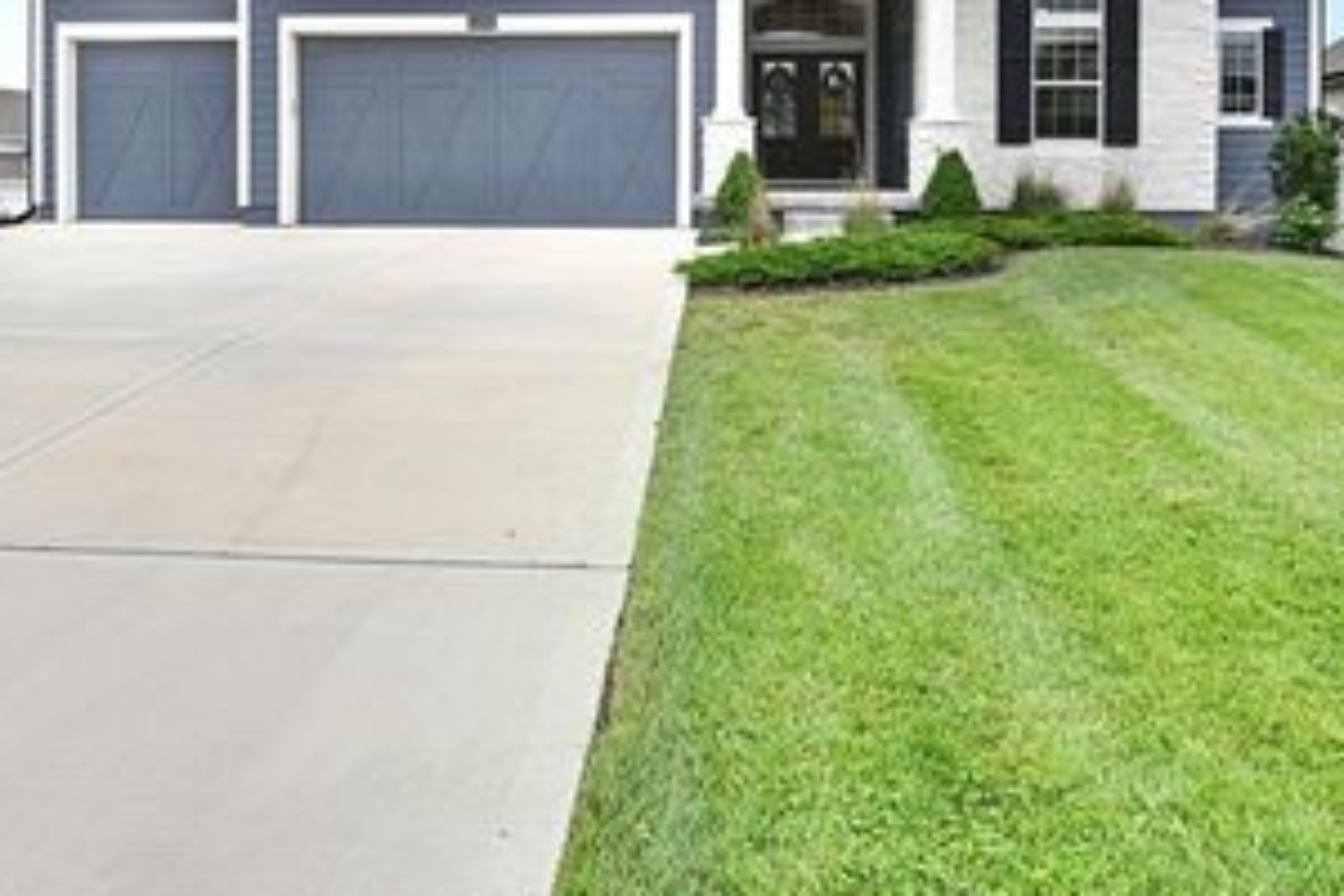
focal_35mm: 30
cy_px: 199
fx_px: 1120
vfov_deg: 42.0
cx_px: 668
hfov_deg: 61.9
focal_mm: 18
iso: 100
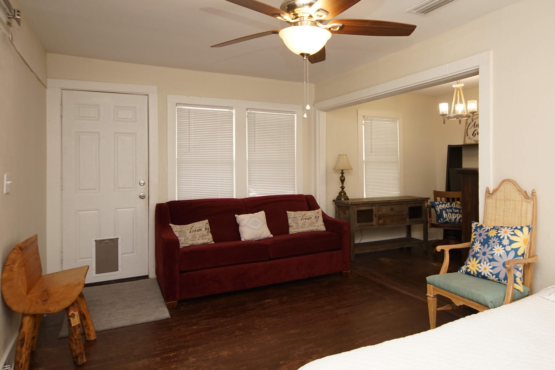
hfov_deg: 78.4
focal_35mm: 22
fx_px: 339
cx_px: 305
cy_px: 161
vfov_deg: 57.1
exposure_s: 1/60
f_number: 4.5
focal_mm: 12
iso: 800
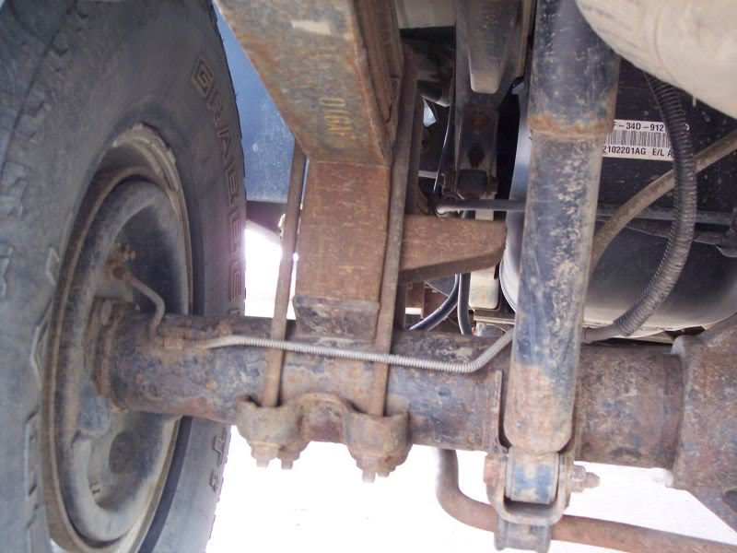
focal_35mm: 52
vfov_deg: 28.0
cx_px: 368
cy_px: 276
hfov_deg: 36.8
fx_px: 1107
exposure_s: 1/10
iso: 200
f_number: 4
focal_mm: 10.7
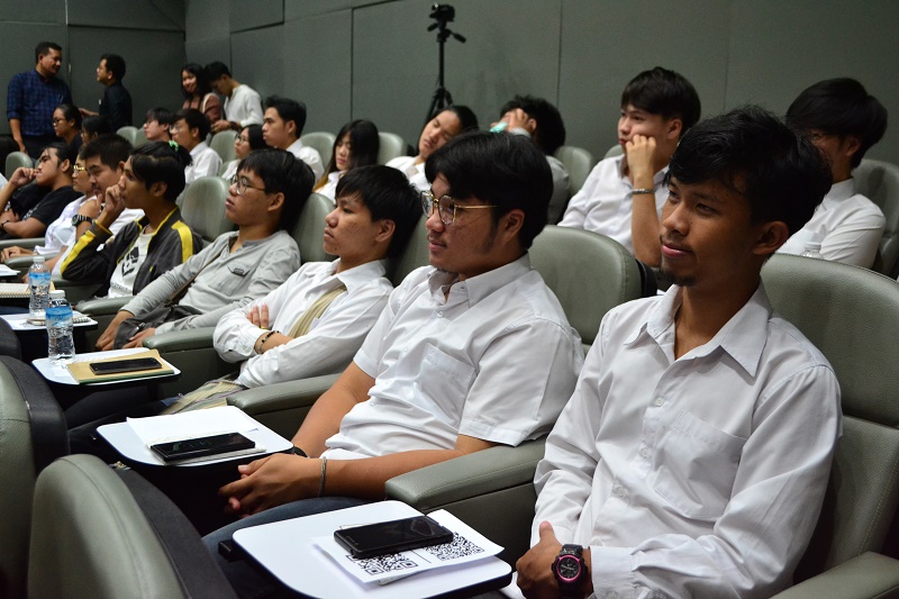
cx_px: 450
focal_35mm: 36
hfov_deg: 53.1
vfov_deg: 36.9
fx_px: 899
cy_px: 300
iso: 1600
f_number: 4
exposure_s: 1/30
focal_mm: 24
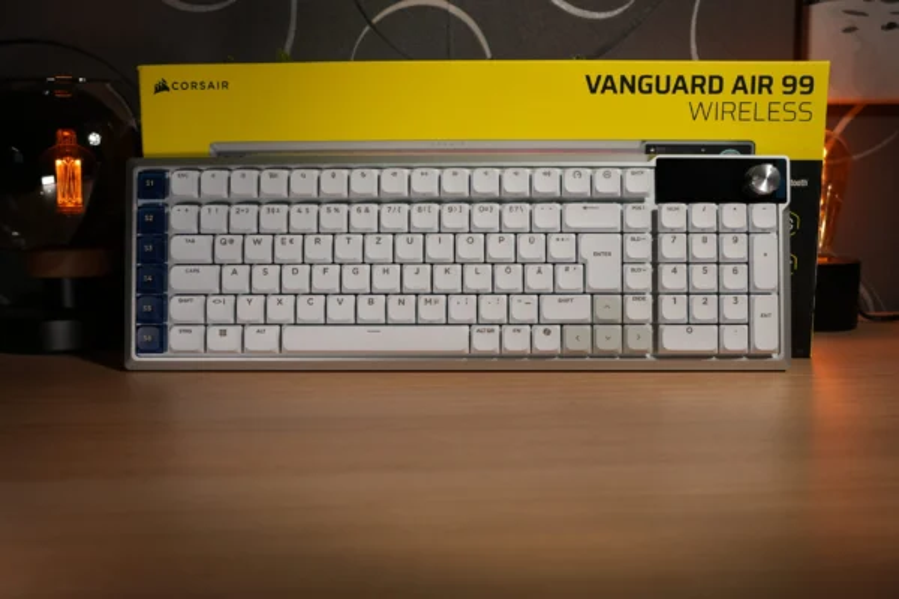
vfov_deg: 36.6
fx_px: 906
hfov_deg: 52.8
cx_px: 450
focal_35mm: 36
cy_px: 300
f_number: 3.5
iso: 100
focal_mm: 24.2
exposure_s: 1/320
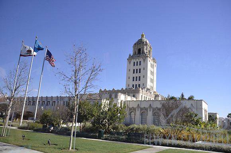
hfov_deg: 67.5
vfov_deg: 47.7
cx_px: 116
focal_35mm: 27
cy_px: 76
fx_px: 173
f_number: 5.6
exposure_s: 1/125
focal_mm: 18
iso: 200
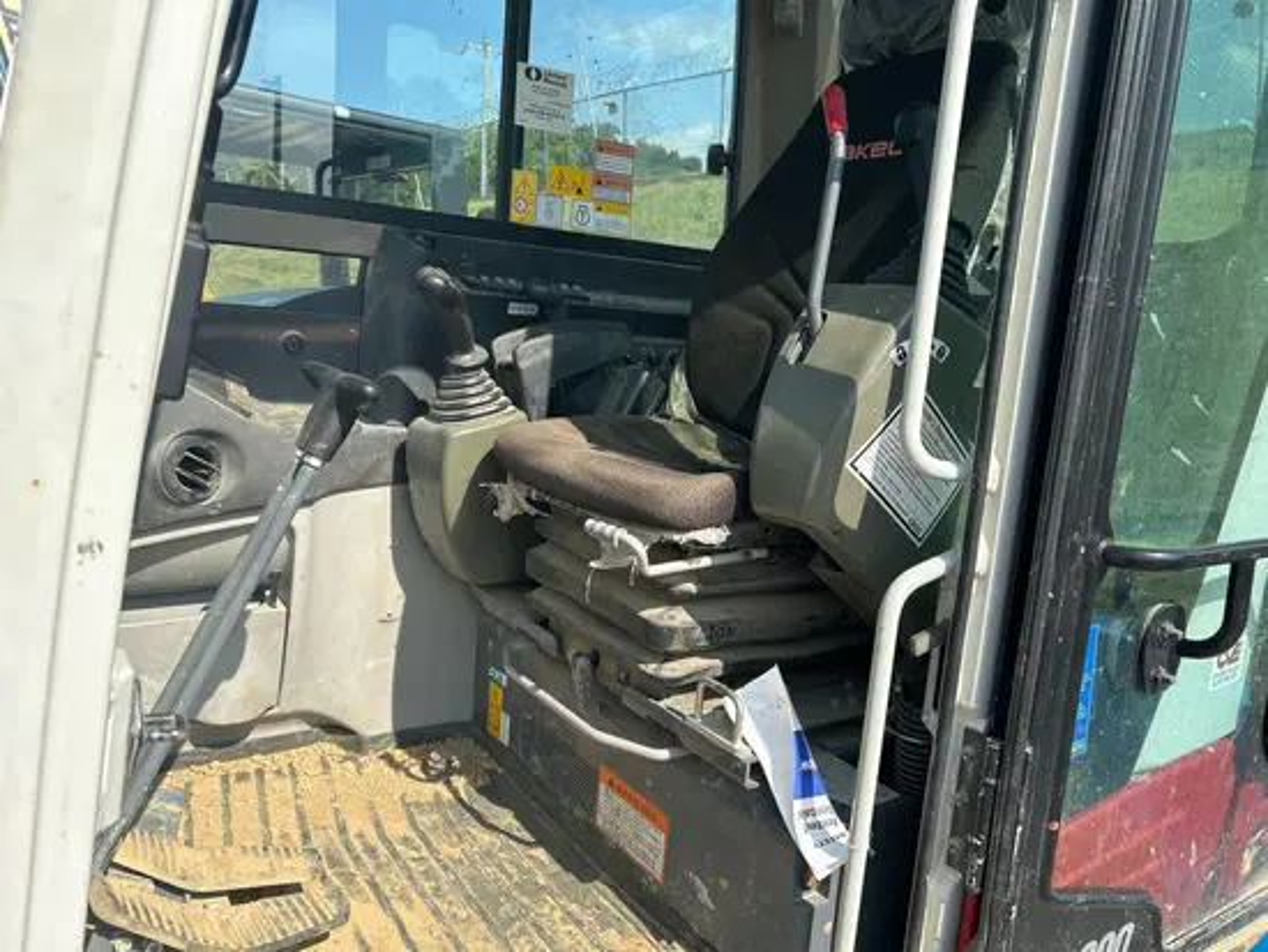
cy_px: 476
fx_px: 953
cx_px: 634
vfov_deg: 53.1
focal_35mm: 26
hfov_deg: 67.3
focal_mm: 5.7
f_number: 1.5
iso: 50
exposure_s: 1/2404
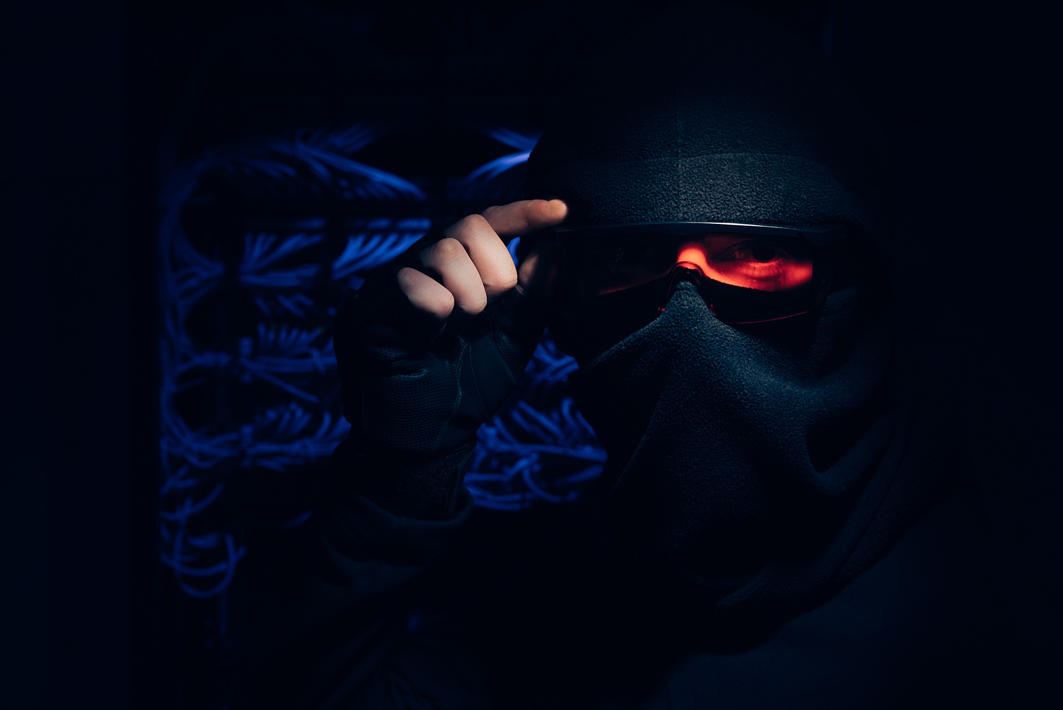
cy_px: 355
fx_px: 2068
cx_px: 532
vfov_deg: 19.5
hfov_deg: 28.8
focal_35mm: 70
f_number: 9
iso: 100
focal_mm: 70
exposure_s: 1/160
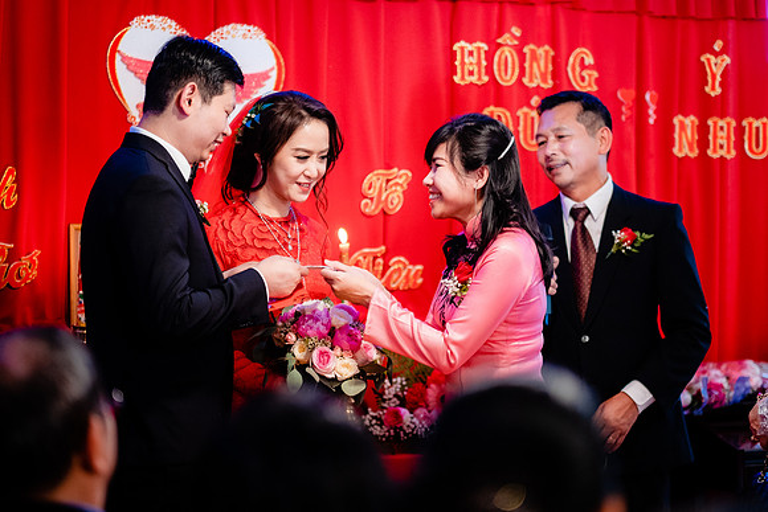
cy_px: 241
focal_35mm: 93
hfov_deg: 21.9
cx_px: 380
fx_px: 1985
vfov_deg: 14.7
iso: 800
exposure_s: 1/160
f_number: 1.2
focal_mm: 56
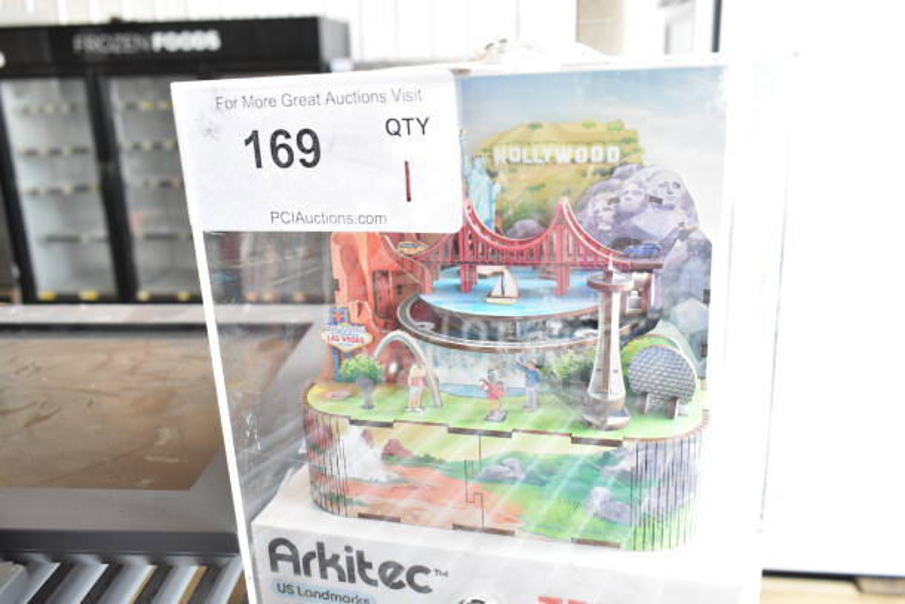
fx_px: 754
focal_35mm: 30
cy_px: 302
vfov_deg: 43.6
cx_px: 452
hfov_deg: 61.9
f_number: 5.6
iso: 1600
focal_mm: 20
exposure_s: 1/125
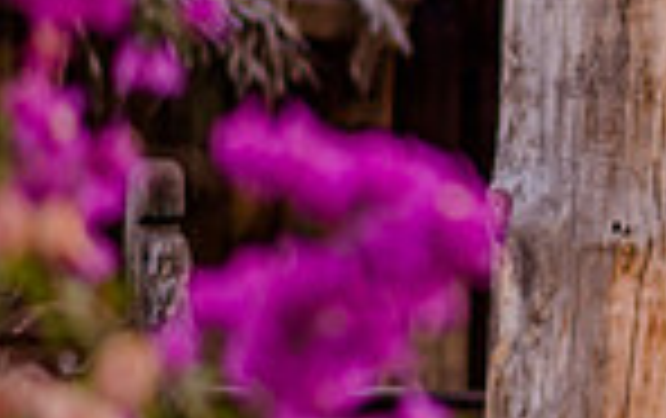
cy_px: 256
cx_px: 1270
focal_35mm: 408
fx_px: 7417
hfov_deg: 5.1
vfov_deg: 3.2
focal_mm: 85
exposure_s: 1/250
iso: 100
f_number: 2
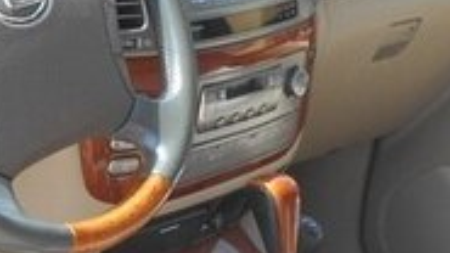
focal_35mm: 101
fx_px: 1205
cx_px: -29
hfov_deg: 20.3
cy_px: 296
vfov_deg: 11.8
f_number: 3.2
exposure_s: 1/125
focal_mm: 4.6
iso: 80
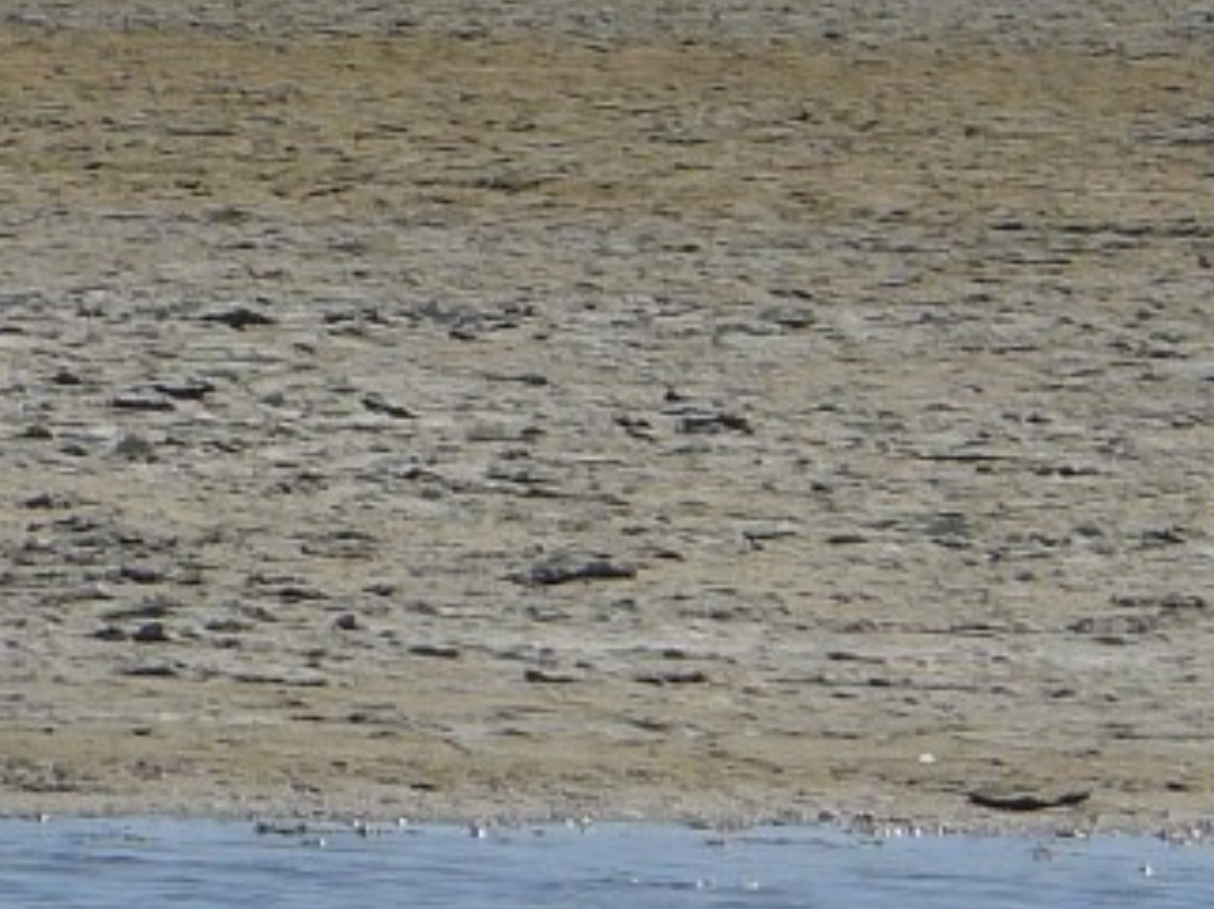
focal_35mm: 430
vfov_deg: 3.5
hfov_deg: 4.6
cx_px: -843
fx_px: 15069
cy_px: 83
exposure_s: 1/800
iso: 80
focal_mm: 19.2
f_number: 4.5
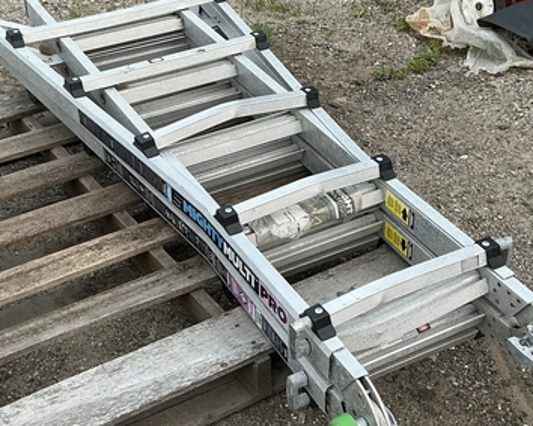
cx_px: 262
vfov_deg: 26.2
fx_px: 915
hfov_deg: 32.5
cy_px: 201
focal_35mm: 58
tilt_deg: -33.1
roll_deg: +2.8
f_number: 1.8
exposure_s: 1/203
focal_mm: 3
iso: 20
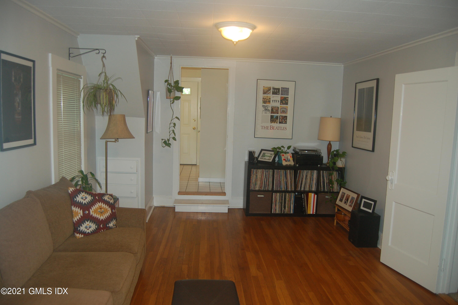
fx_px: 343
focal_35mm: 27
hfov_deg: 67.4
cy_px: 152
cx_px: 229
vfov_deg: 47.8
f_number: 3.5
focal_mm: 18
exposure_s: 1/60
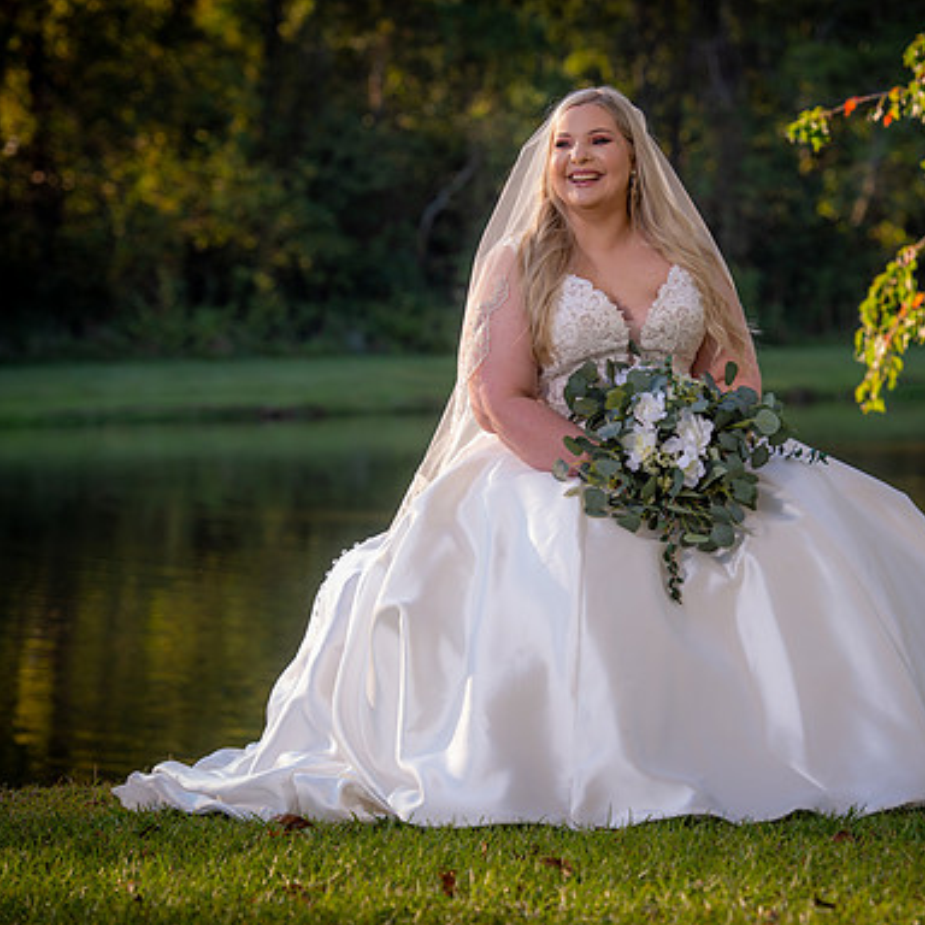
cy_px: 462
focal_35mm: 149
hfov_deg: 11.7
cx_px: 612
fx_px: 4505
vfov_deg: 11.7
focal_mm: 116
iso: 125
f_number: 5
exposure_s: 1/160
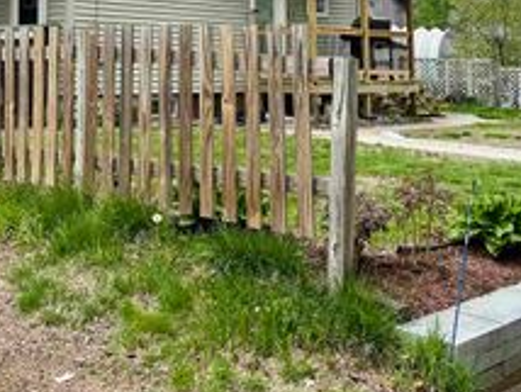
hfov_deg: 34.1
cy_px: -30
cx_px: 185
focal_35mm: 56
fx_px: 844
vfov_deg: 24.5
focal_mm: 6.76
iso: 80
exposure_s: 1/3279
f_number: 1.78
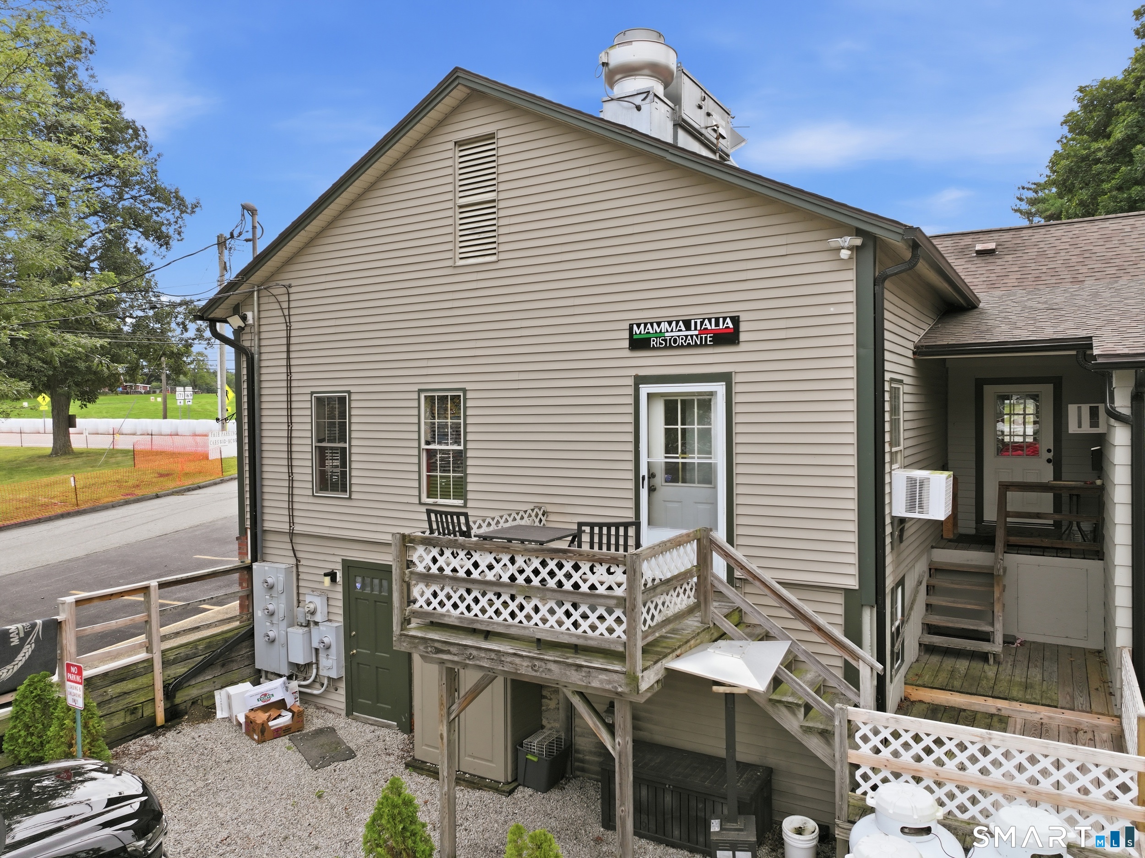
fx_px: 794
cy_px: 429
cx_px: 572
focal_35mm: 24
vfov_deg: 56.8
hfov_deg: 71.6
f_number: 2.8
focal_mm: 12.3
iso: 300
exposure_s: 1/160
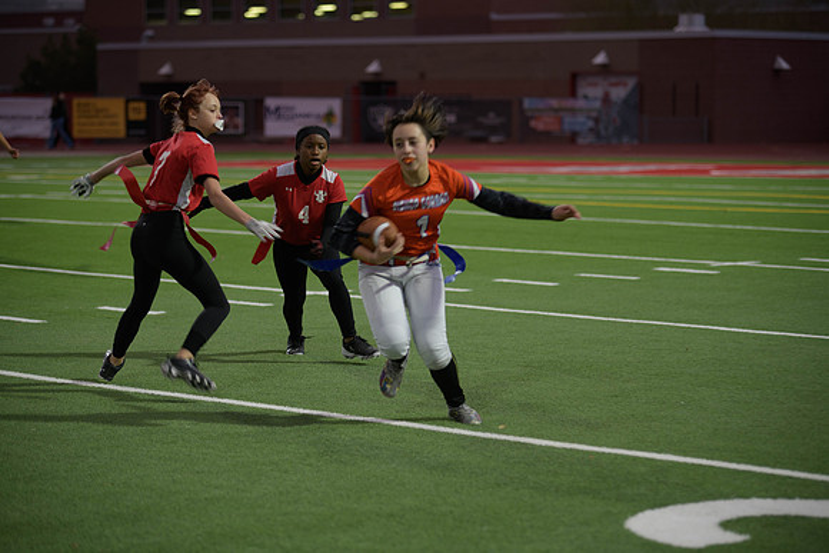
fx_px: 2810
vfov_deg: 11.2
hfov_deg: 16.8
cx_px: 414
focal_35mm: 122
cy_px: 276
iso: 400
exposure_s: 1/200
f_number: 2.8
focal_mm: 122
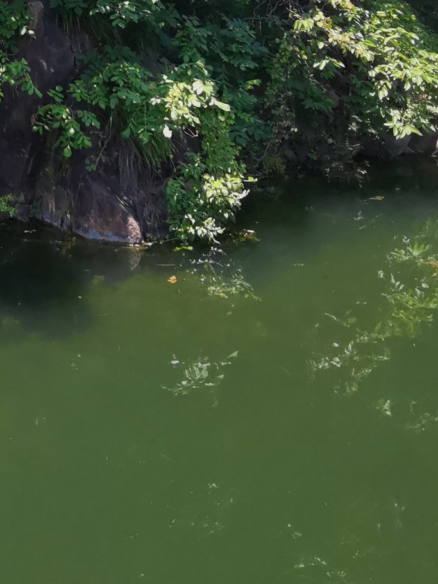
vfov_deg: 33.1
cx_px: -72
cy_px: -49
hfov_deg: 25.9
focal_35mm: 51
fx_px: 860
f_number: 2.2
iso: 50
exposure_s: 1/625
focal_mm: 2.26
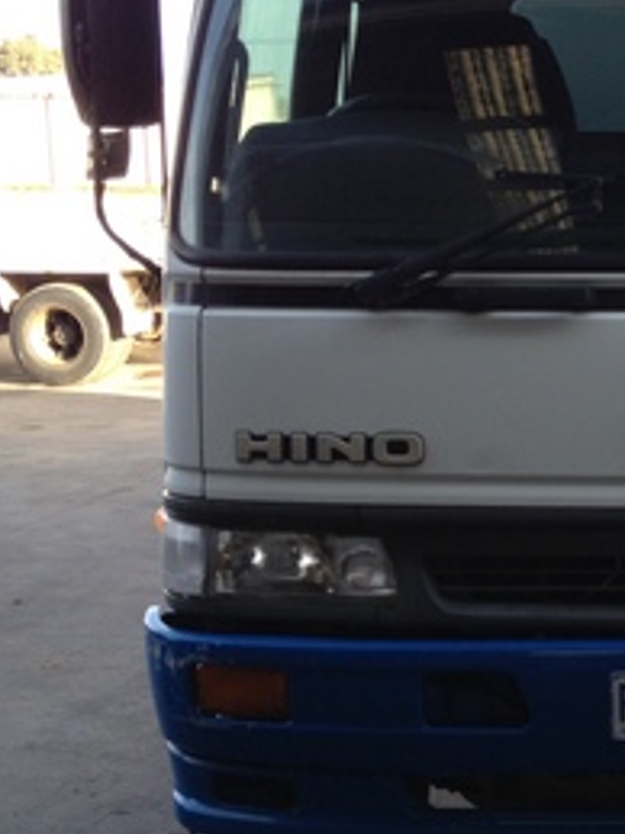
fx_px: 1952
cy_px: 351
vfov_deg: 24.1
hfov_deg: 17.5
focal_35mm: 81
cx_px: 709
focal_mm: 4.28
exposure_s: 1/182
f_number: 2.4
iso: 50
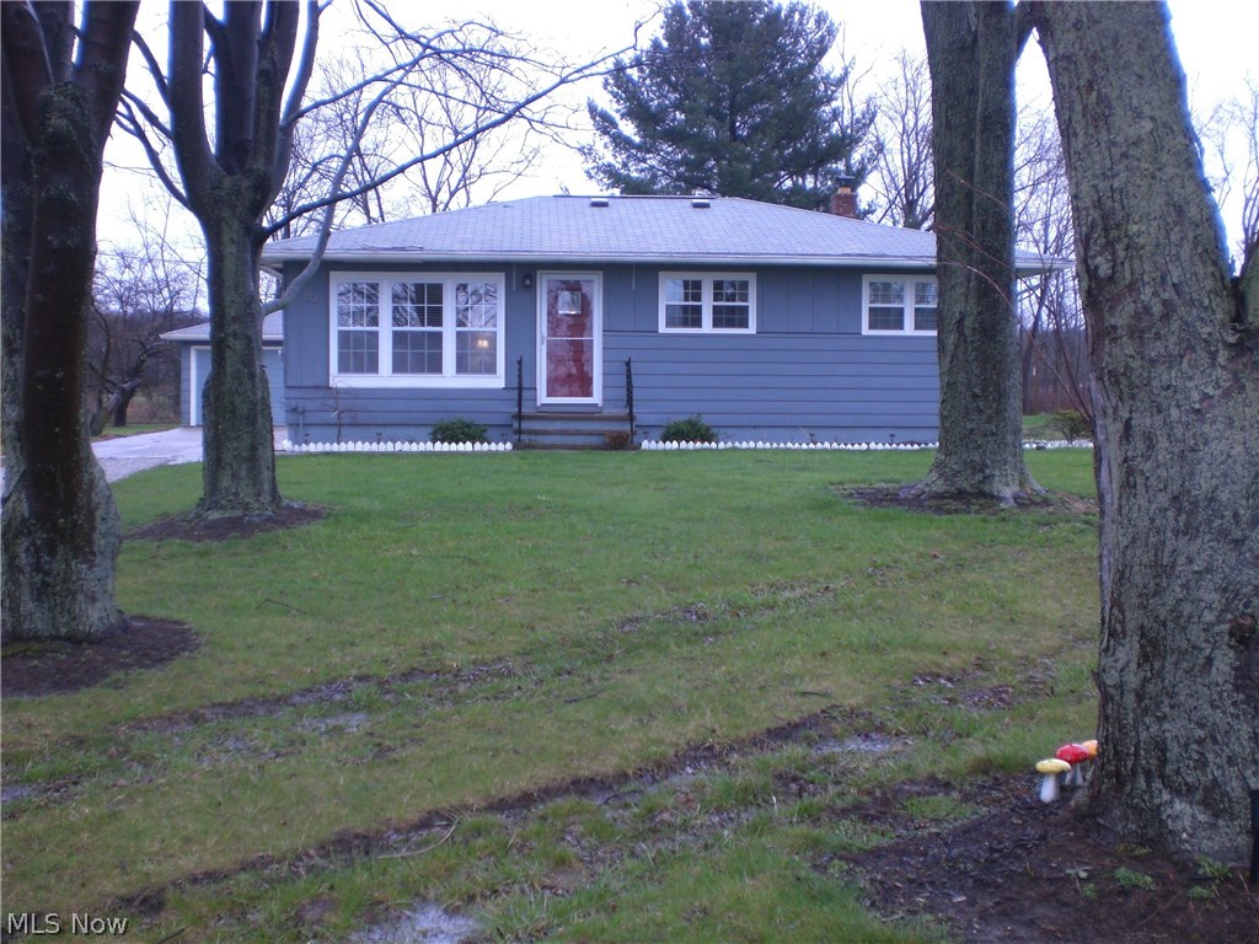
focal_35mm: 38
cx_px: 630
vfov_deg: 37.7
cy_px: 472
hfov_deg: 49.0
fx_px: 1382
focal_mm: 6.3
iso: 100
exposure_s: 1/60
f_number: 3.1
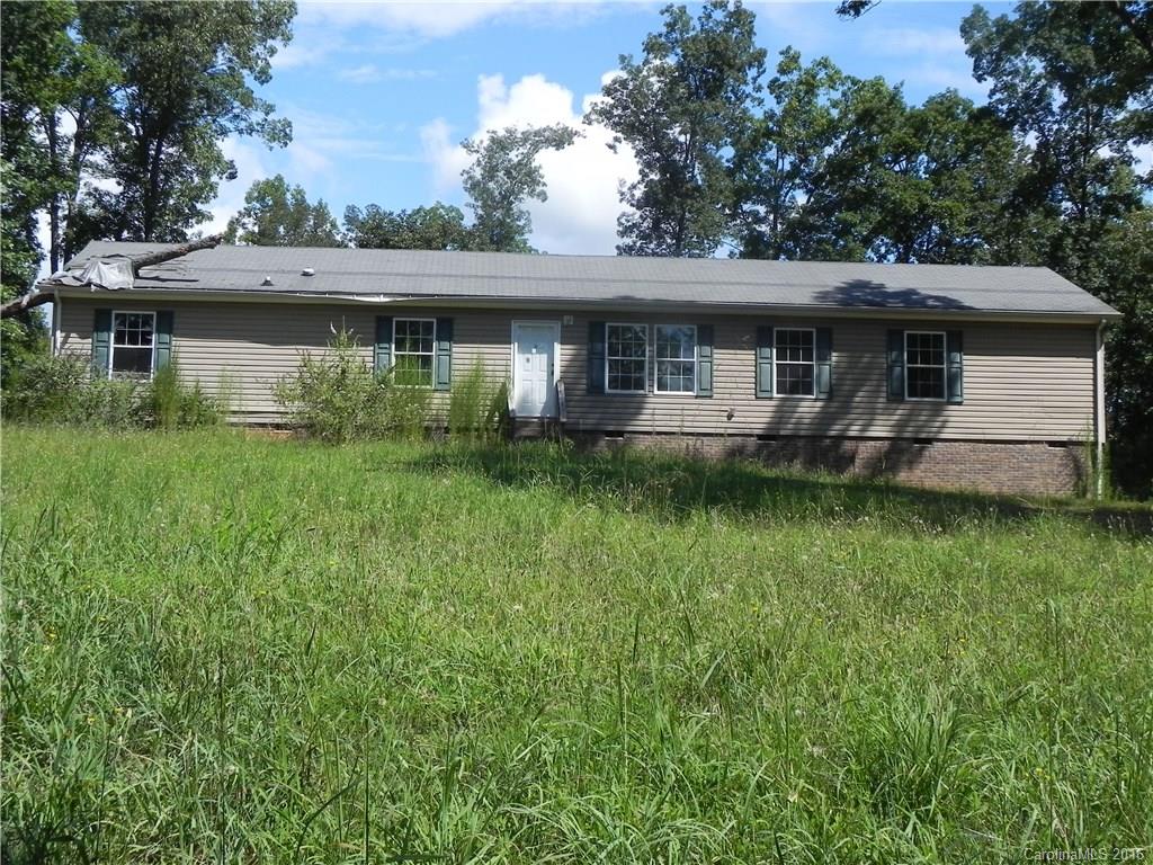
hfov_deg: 41.2
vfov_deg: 31.5
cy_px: 432
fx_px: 1532
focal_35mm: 46
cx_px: 576
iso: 160
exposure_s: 1/369
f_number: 6.3
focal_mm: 8.2
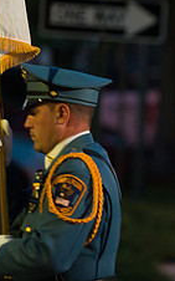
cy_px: 124
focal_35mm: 484
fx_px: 3698
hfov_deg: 2.7
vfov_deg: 4.3
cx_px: 273
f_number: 3.2
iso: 3200
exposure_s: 1/100
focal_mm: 185
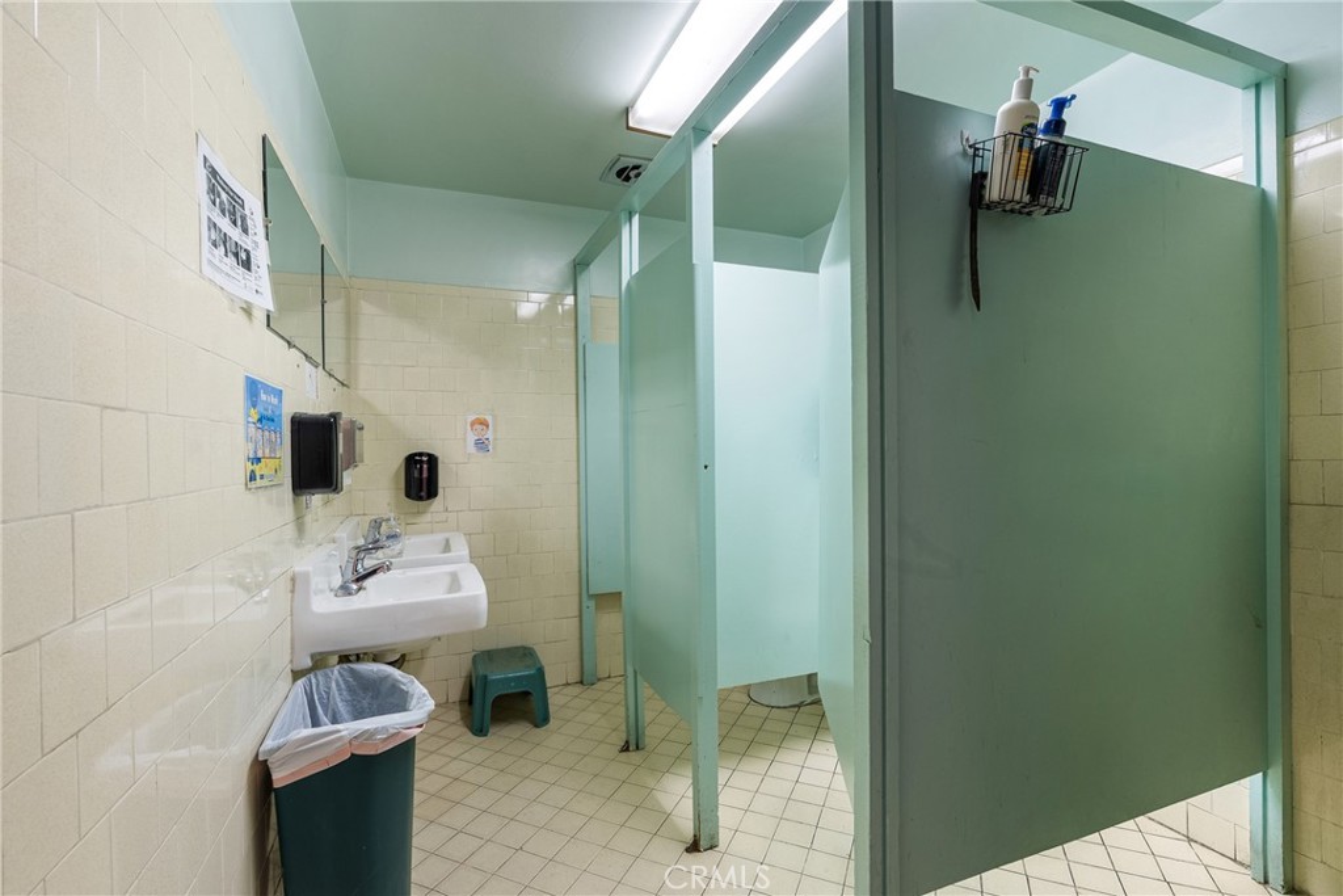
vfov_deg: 73.8
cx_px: 672
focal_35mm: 16
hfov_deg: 96.7
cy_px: 448
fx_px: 597
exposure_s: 1/2.5
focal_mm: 16
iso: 320
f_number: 9
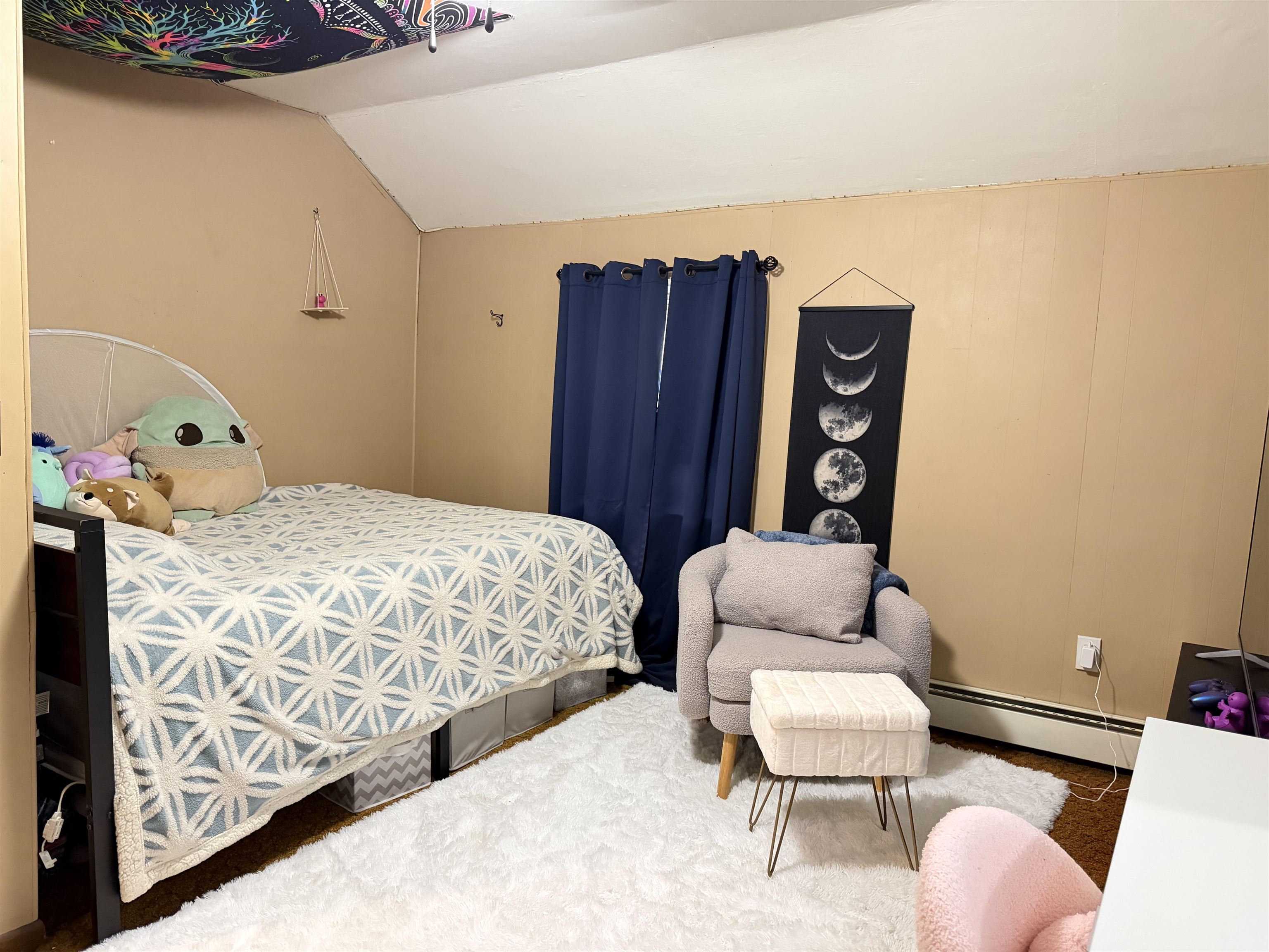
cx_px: 634
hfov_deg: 71.6
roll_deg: -2.1
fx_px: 880
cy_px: 476
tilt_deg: -6.0
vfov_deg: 56.8
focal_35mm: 24
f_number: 1.78
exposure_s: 1/30
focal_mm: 6.76
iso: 1000
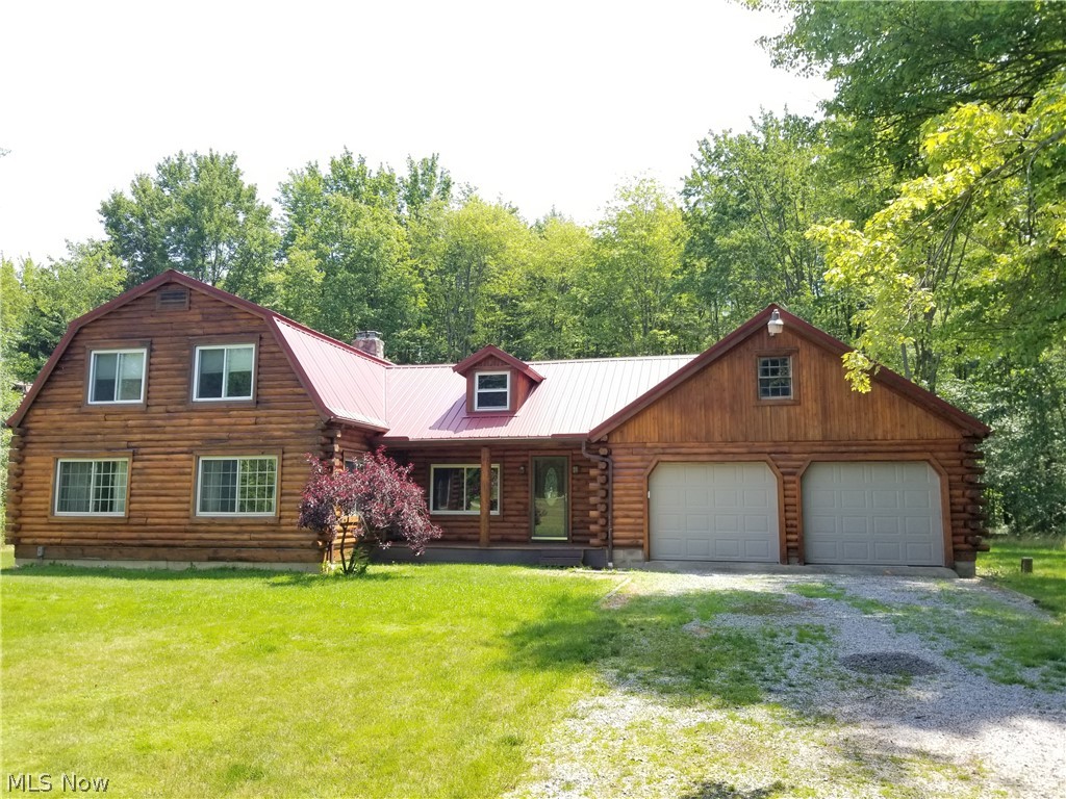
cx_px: 533
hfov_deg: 67.3
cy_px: 400
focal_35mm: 26
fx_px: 801
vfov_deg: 53.1
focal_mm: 4.25
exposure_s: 1/632
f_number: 1.7
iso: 50
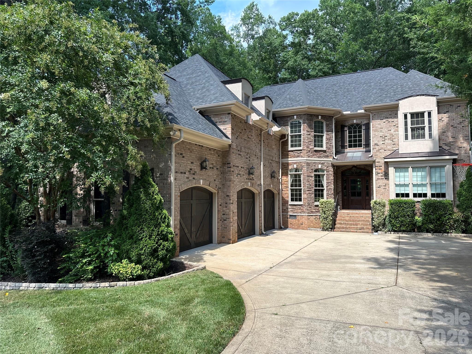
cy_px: 177
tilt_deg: +3.1
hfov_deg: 71.6
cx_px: 236
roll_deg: -0.1
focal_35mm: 24
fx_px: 327
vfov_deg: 56.8
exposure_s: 1/872
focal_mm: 6.86
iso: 80
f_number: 1.78
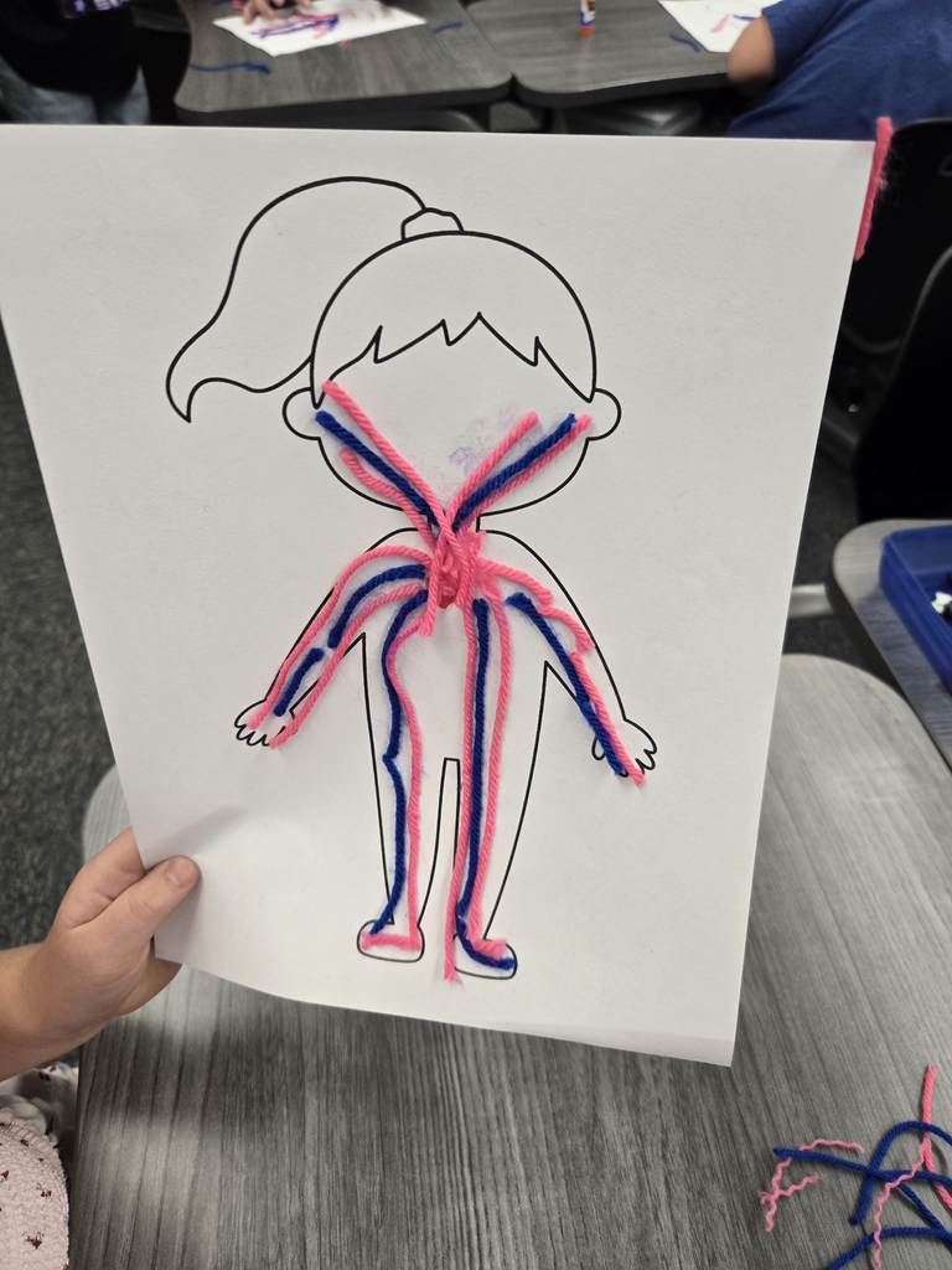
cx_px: 476
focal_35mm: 23
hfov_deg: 58.9
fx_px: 843
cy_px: 635
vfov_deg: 73.9
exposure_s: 1/120
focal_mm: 5.4
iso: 125
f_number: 1.8
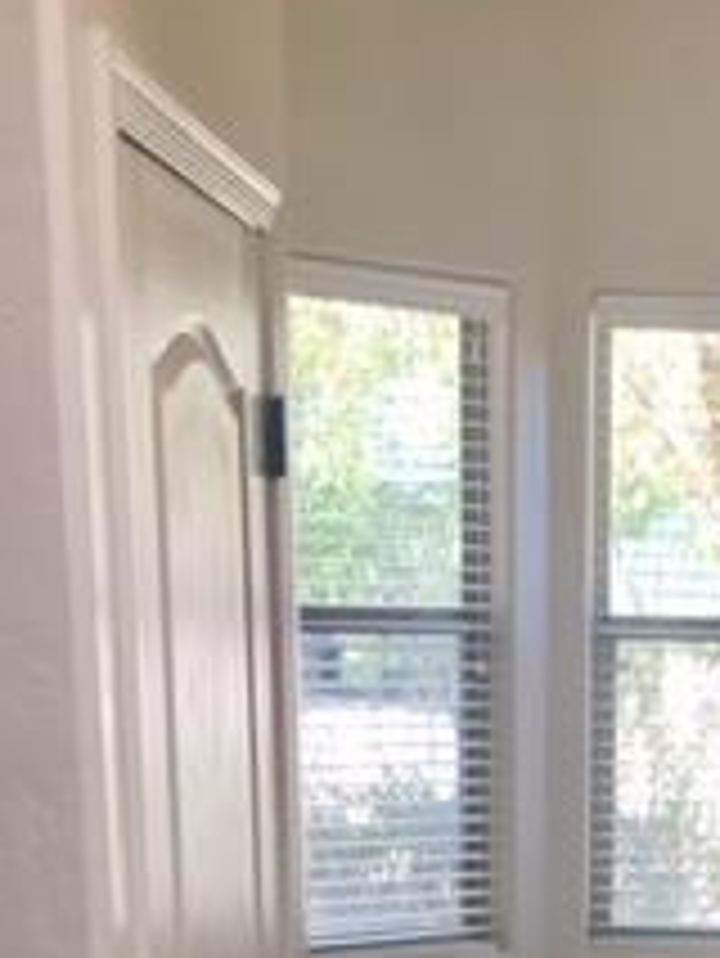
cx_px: 706
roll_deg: -0.8
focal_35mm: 87
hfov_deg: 16.7
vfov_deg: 20.3
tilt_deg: -15.7
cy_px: 1304
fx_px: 2410
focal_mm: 4.15
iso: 25
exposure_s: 1/40
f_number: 2.2
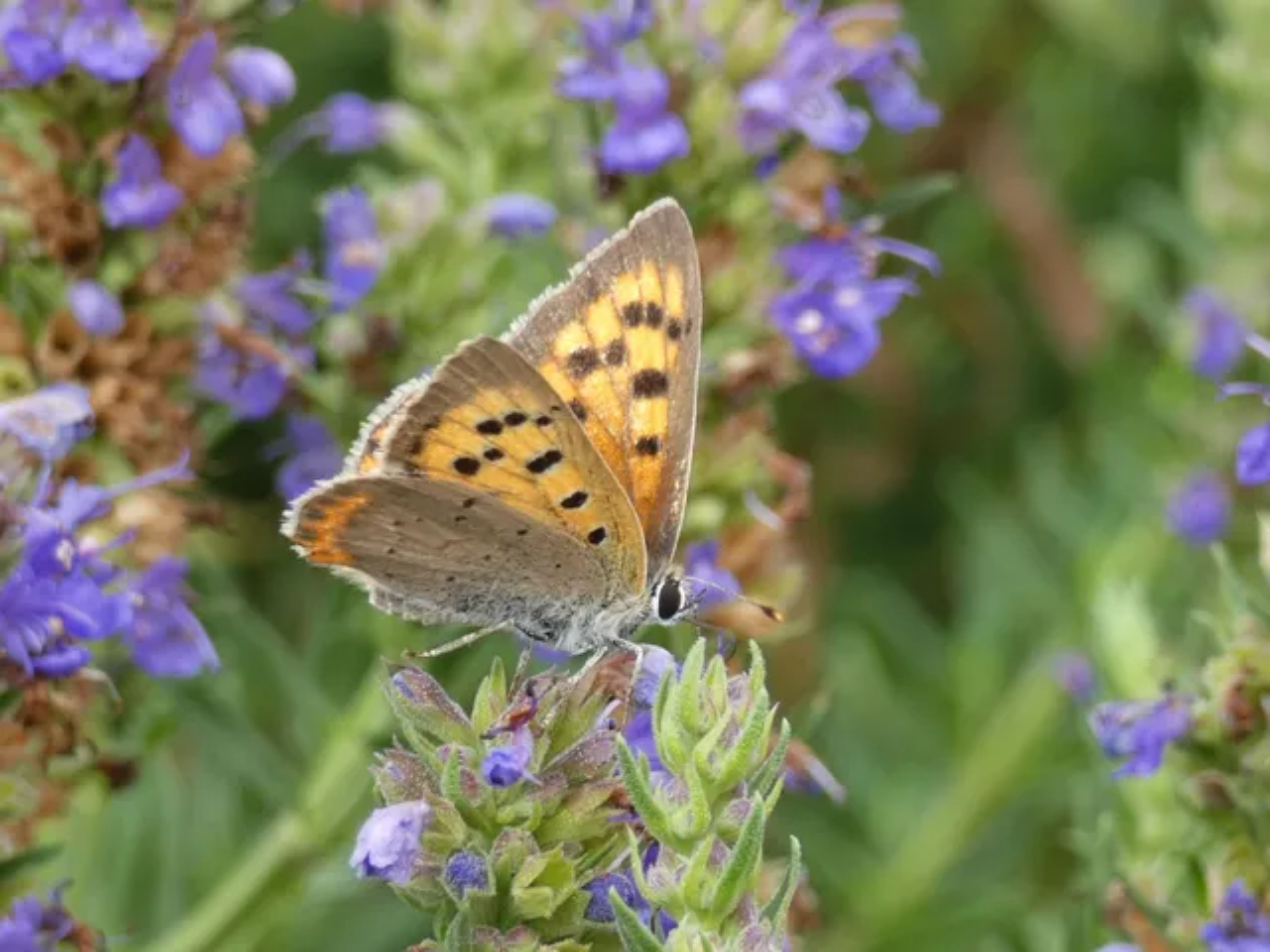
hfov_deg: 17.1
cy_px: 476
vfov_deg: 12.9
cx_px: 635
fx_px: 4219
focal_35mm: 115
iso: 80
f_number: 5
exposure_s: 1/80
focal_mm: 20.5
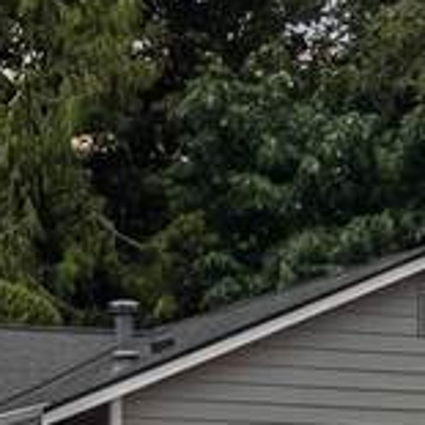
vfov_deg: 9.6
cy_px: 691
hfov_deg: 10.0
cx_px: 162
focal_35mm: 175
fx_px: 2431
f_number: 1.8
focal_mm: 8.67
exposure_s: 1/3000
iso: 160
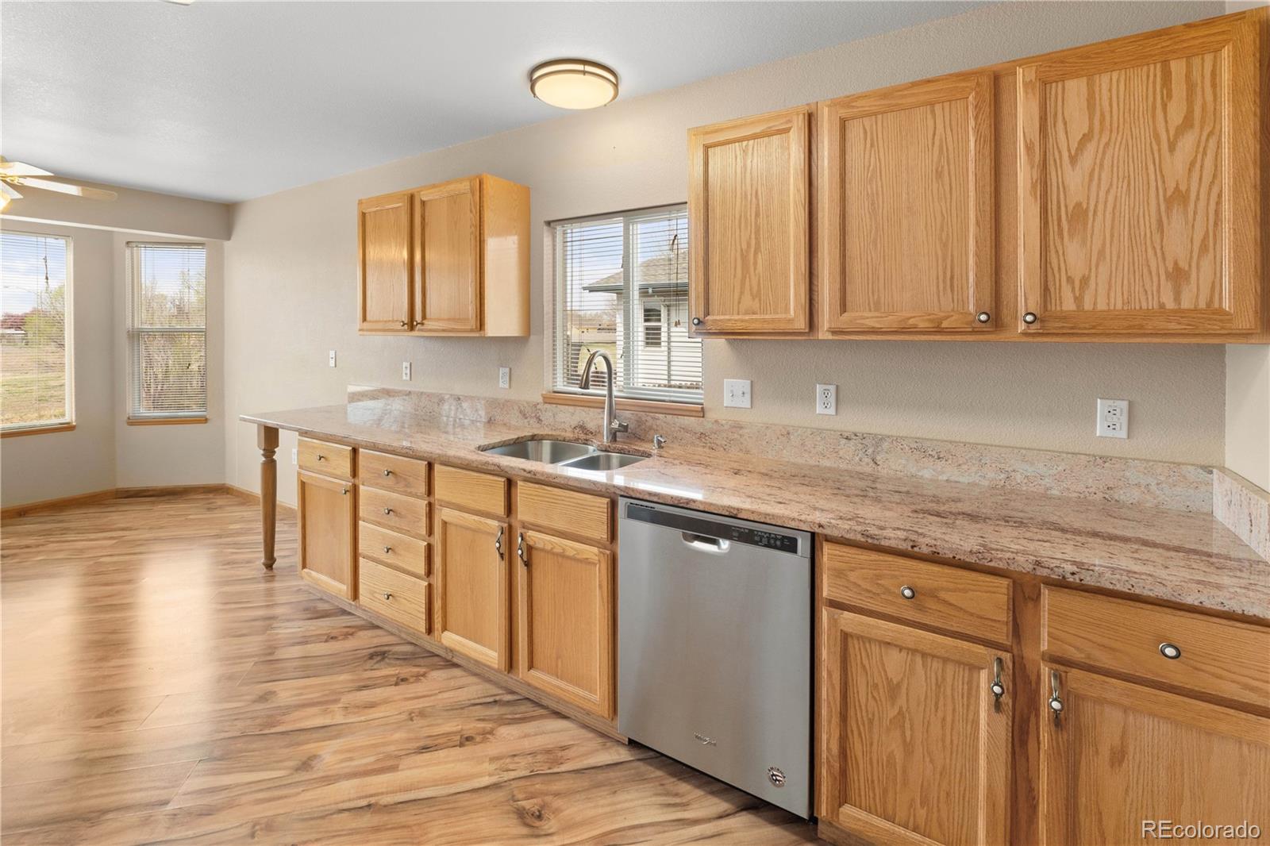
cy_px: 423
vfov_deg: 77.3
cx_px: 635
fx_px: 529
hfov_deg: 100.4
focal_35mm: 15
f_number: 10
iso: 200
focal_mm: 10
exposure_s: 1/8
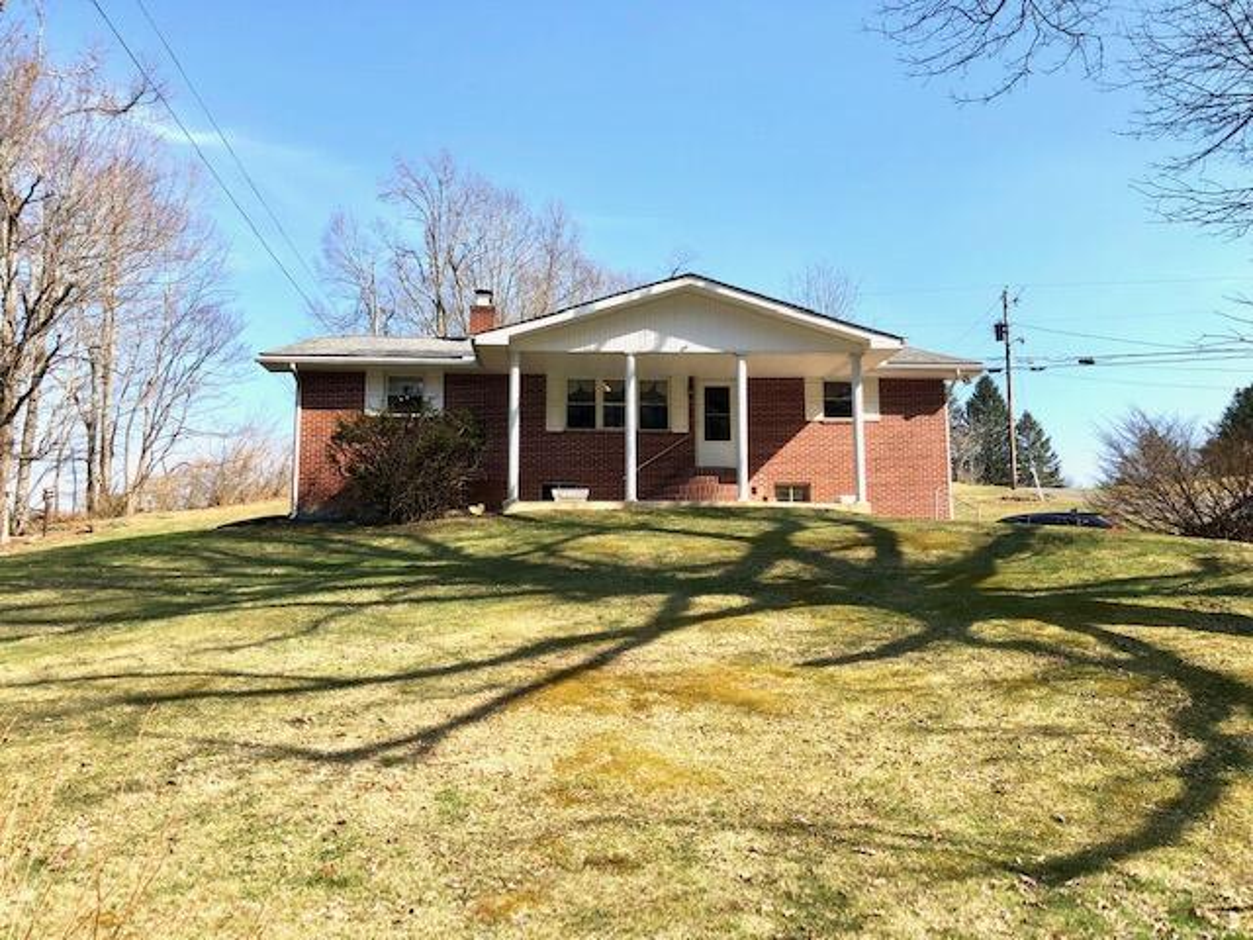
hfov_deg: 63.4
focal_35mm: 28
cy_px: 470
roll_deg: +0.2
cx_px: 626
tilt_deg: +6.5
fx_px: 1014
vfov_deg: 49.7
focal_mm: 3.99
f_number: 1.8
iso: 20
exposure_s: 1/1143
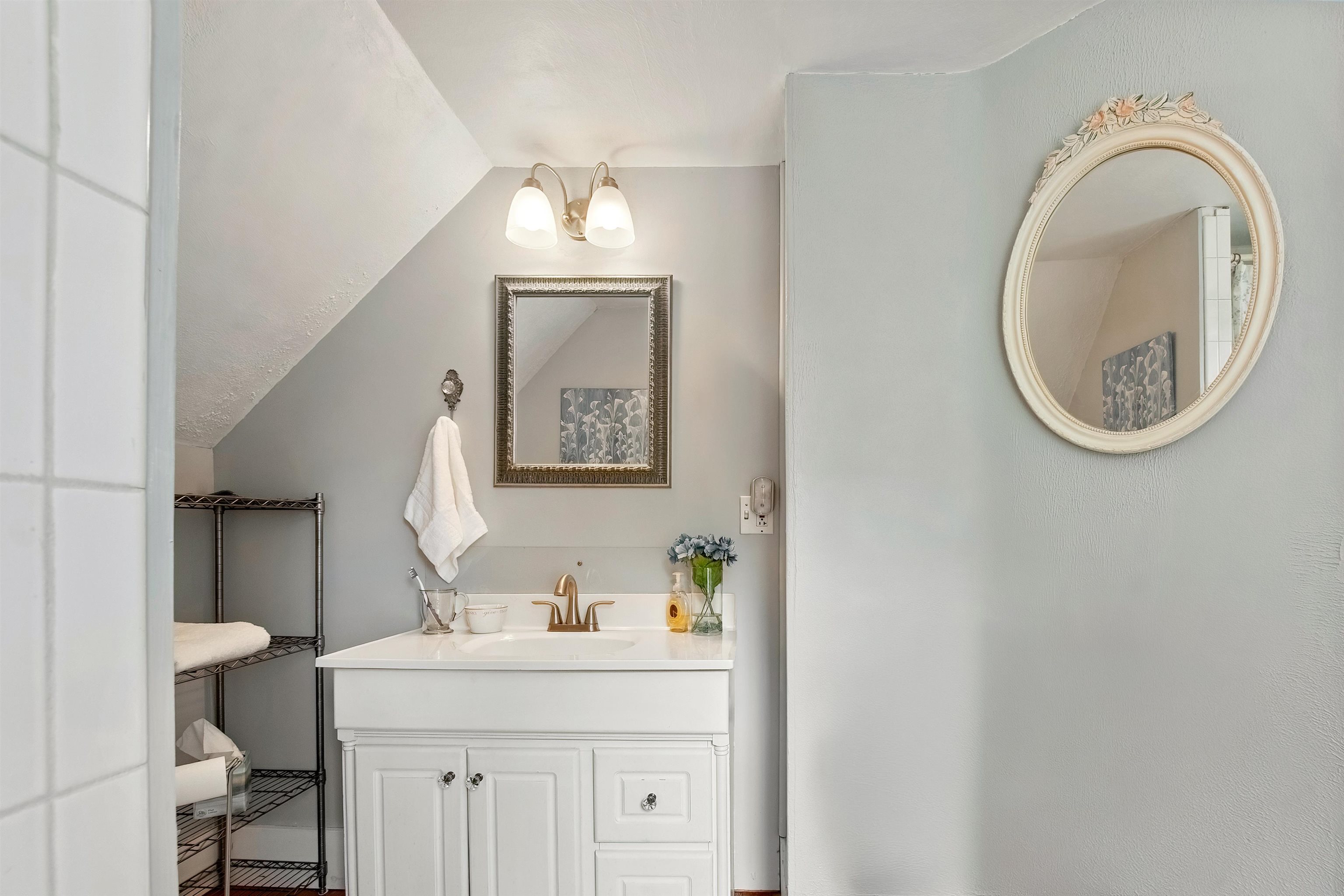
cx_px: 672
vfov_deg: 77.3
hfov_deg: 100.4
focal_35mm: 15
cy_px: 448
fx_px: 560
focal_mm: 10
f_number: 9
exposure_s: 1/10
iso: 400
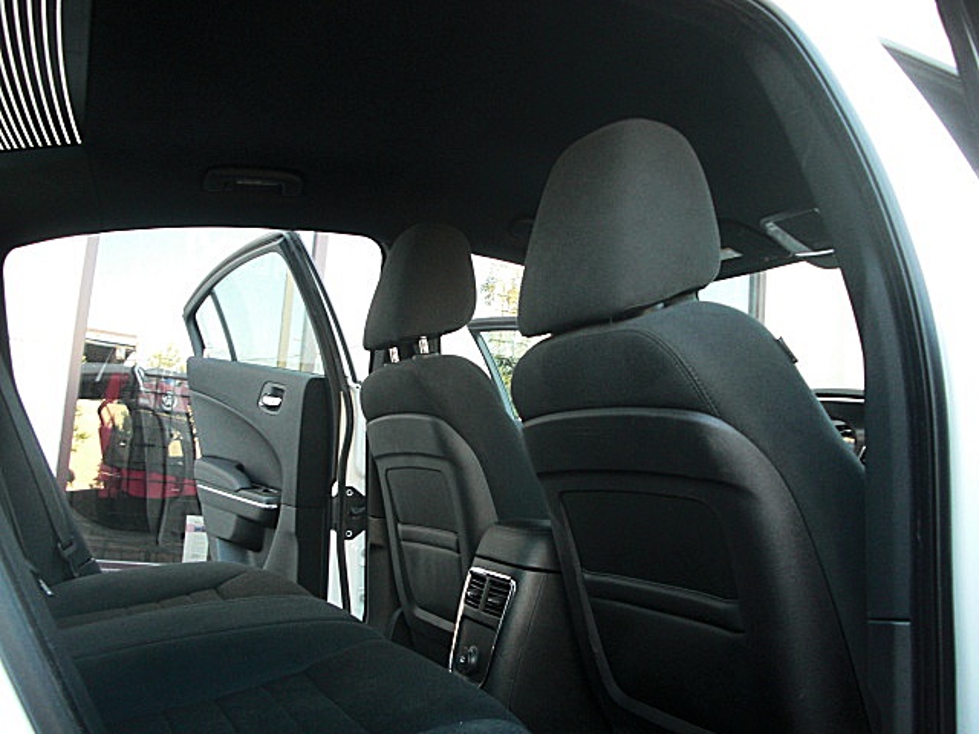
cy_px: 367
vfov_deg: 39.7
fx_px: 1018
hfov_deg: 51.4
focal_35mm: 36
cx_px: 490
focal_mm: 6.3
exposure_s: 1/100
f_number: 2.8
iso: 200
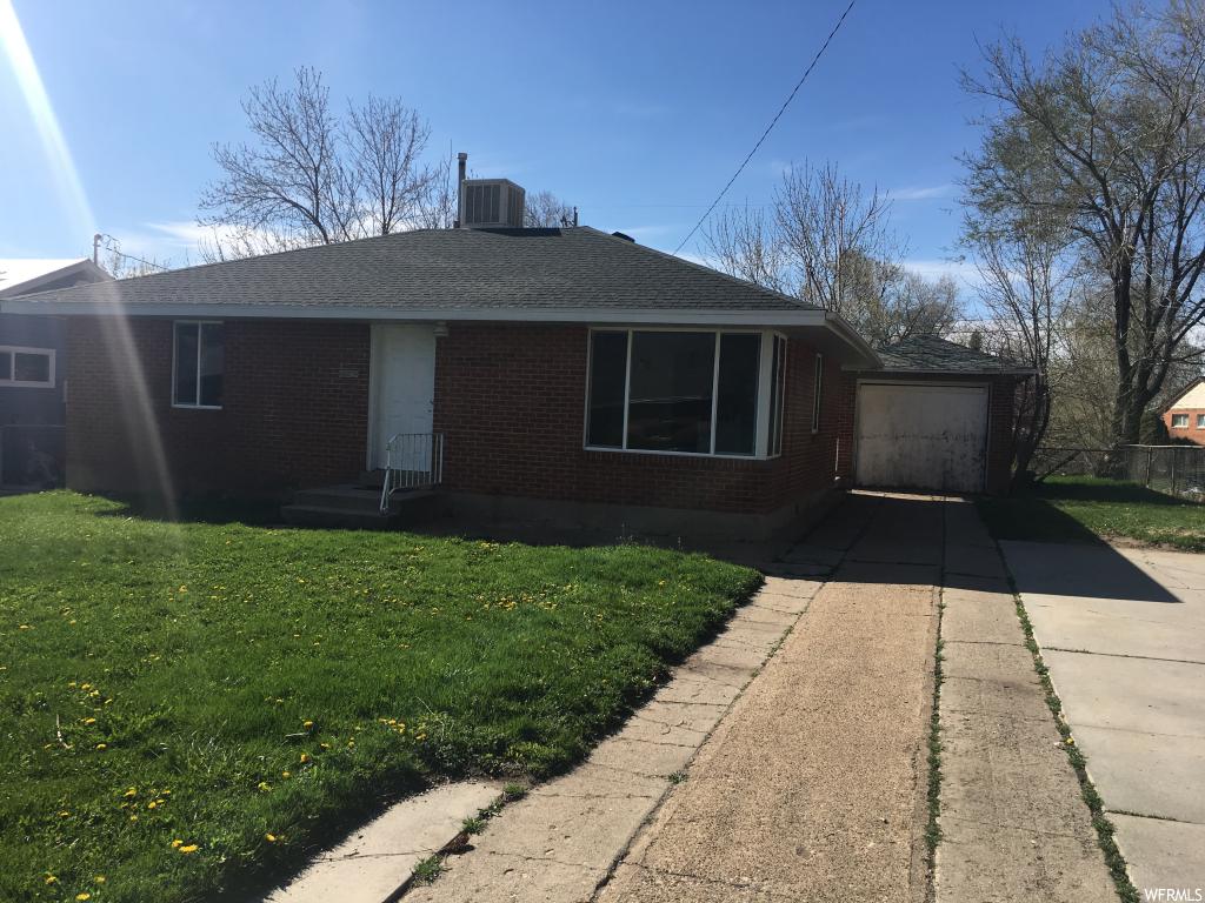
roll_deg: -2.7
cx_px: 602
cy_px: 452
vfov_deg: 48.2
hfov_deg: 61.7
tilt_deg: -0.7
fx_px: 1010
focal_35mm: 29
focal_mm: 4.15
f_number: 2.2
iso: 25
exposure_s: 1/1972
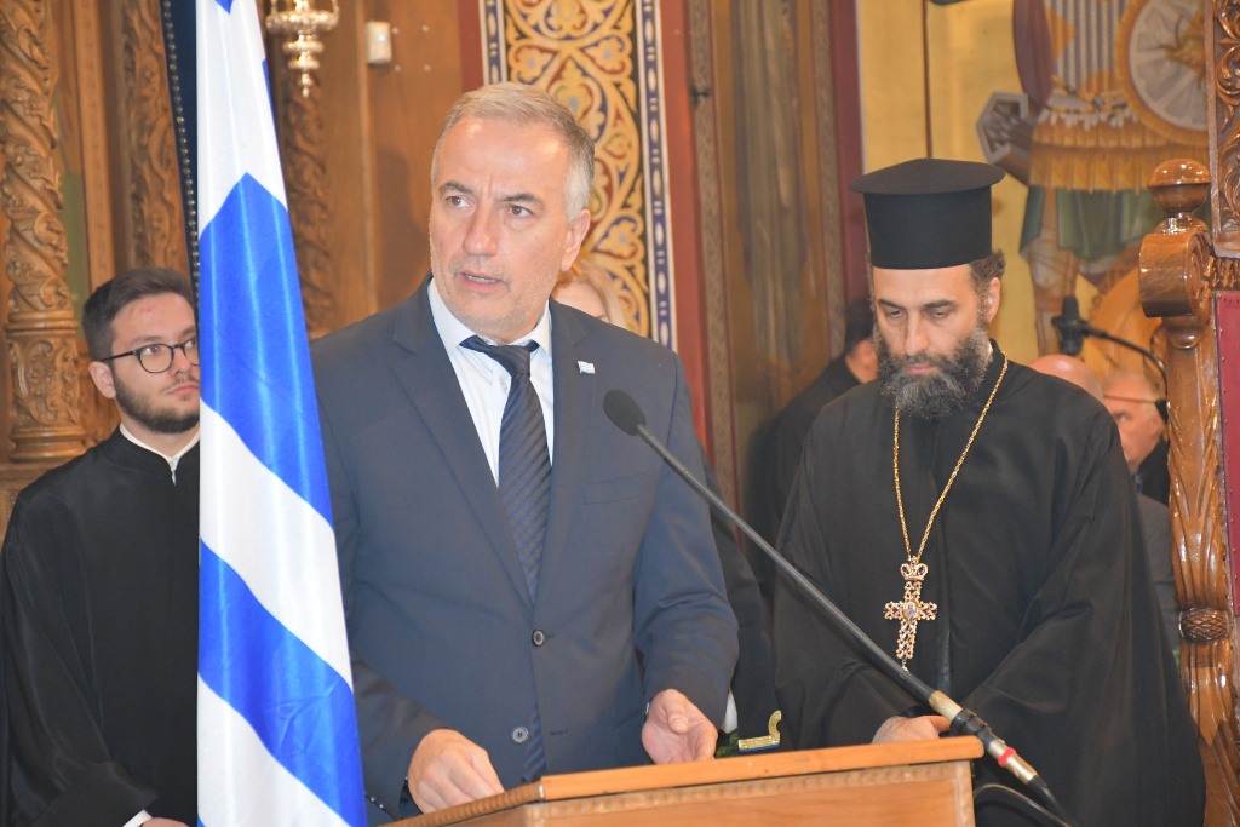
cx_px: 620
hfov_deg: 17.1
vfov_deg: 11.4
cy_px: 414
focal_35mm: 120
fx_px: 4134
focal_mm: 80
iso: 2800
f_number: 5.3
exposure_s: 1/60
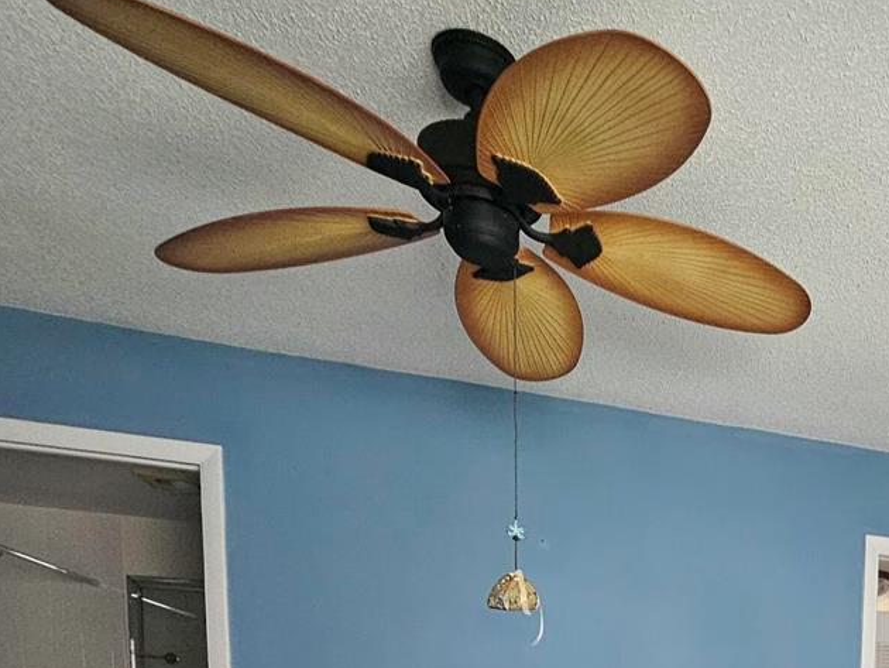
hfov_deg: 46.9
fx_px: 848
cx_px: 875
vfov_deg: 33.5
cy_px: 833
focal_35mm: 33
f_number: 2.2
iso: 500
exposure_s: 1/30
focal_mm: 2.2
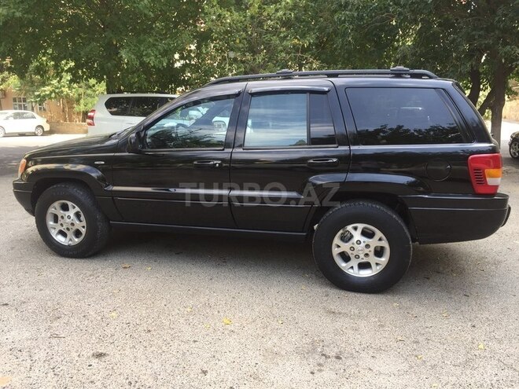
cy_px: 194
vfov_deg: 48.2
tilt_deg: -9.8
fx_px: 435
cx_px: 260
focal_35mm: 29
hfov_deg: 61.7
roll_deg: -0.9
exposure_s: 1/260
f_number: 2.2
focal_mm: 4.15
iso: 32
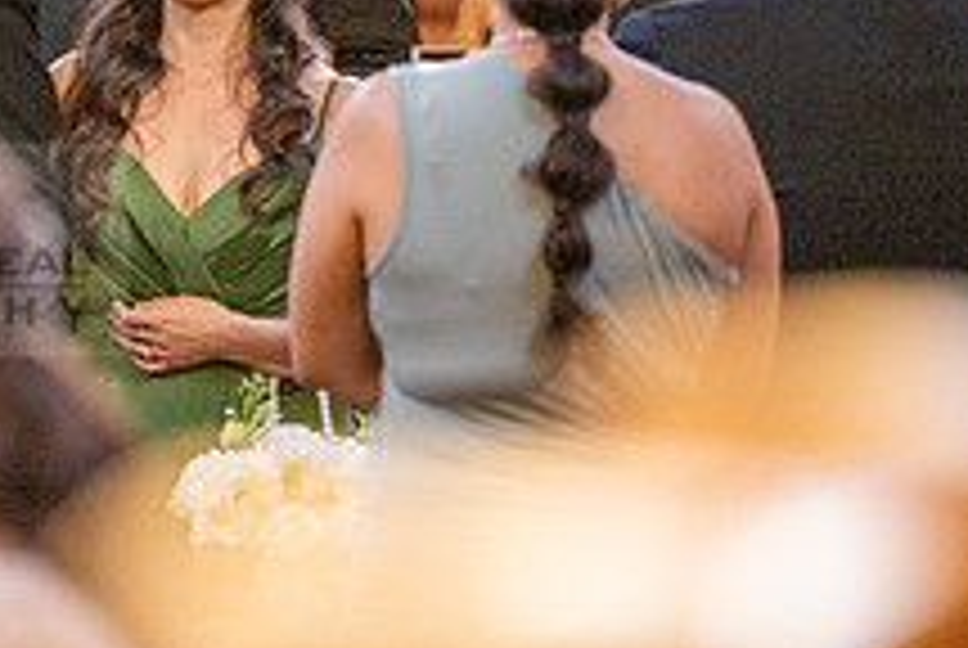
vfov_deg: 2.6
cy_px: 250
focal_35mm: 539
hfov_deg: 3.8
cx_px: -252
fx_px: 14513
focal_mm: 200
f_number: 3.2
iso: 1250
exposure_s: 1/320
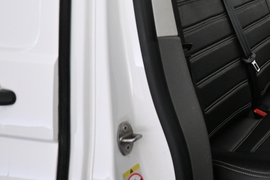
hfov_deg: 27.3
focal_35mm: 63
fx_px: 472
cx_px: 340
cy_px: 19
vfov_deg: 21.1
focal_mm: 16
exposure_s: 1/80
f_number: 3.5
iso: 1600
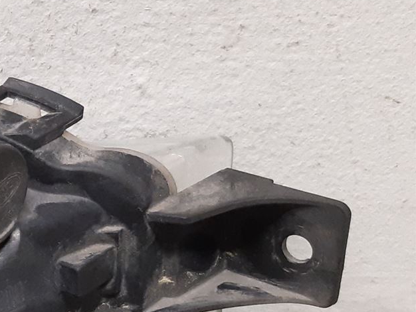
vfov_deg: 16.6
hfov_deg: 19.2
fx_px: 1022
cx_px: -264
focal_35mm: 85
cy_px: 384
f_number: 1.7
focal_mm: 3.93
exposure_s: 1/33
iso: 250
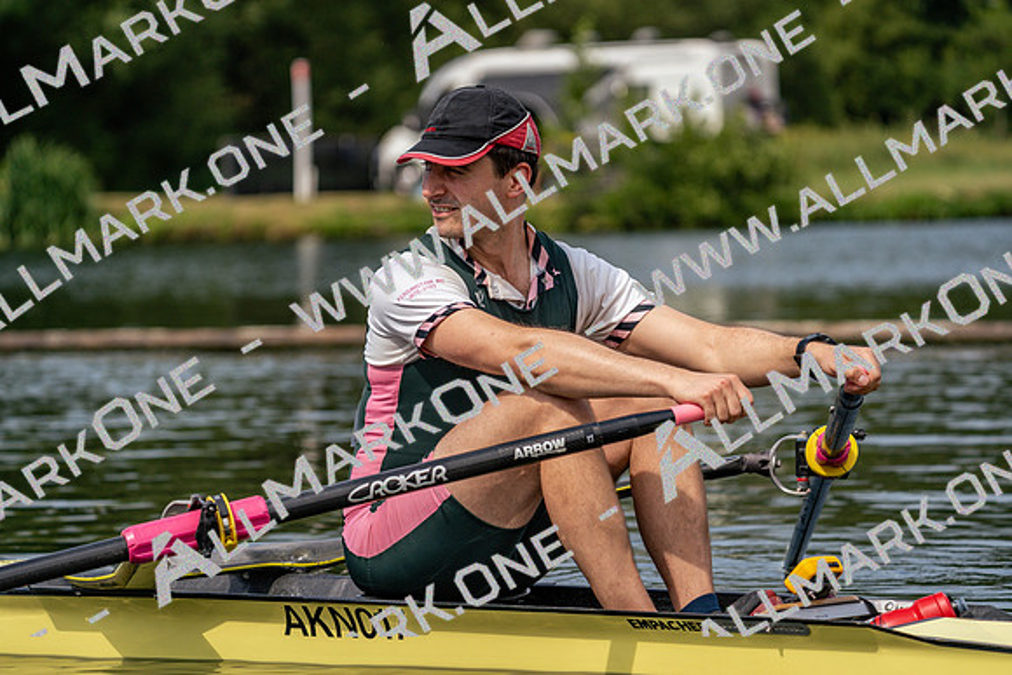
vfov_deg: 6.9
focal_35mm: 200
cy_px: 338
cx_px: 506
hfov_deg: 10.3
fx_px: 5623
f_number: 5.6
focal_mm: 200
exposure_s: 1/1600
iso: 250
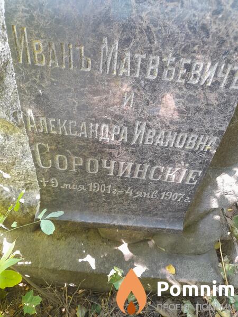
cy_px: 158
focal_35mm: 25
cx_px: 119
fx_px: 229
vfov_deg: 69.4
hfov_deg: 54.9
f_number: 2
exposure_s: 1/50
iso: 200
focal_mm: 4.6
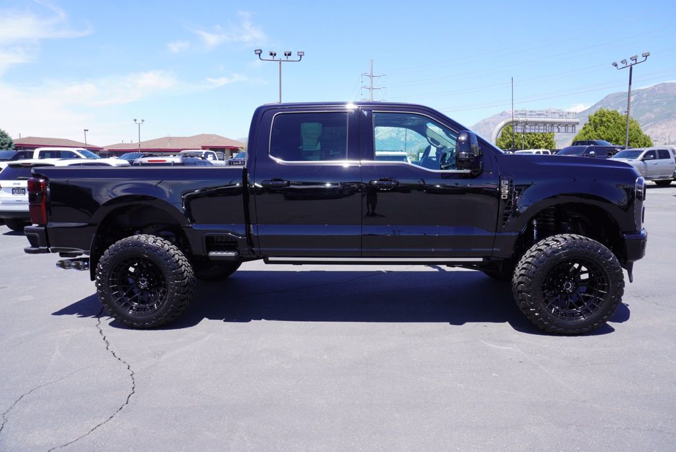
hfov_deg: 73.7
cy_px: 226
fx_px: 451
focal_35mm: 24
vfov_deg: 53.2
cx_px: 338
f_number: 8
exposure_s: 1/125
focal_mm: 16
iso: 100
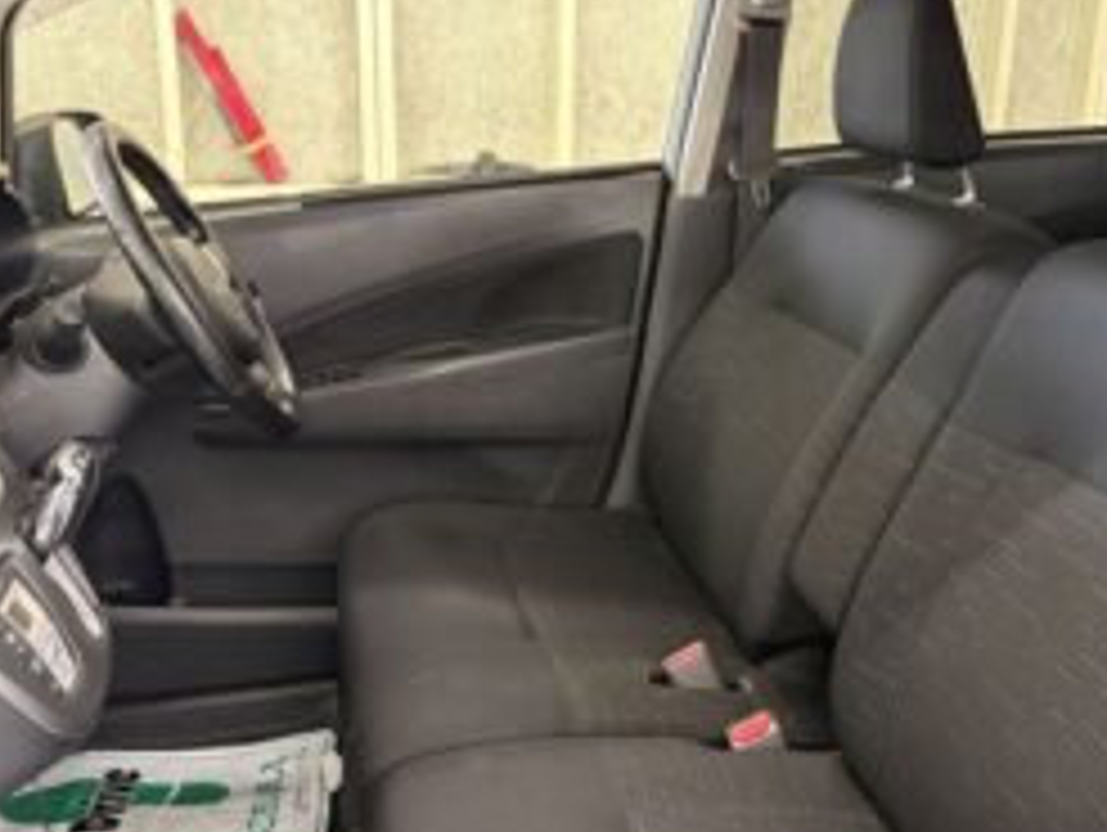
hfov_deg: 50.0
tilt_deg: -16.9
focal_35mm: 37
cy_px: 412
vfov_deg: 38.7
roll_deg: -1.3
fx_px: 1184
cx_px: 621
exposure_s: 1/50
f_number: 1.6
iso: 320
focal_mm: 5.96
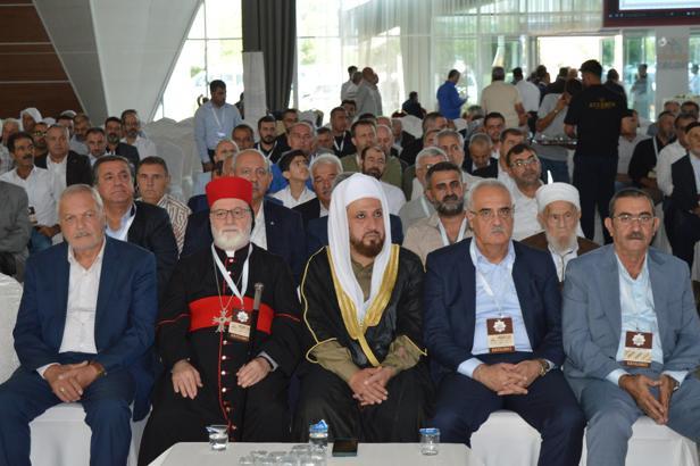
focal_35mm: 63
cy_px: 233
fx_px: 1224
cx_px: 350
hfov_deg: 31.9
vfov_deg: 21.5
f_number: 5
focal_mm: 42
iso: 800
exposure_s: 1/60
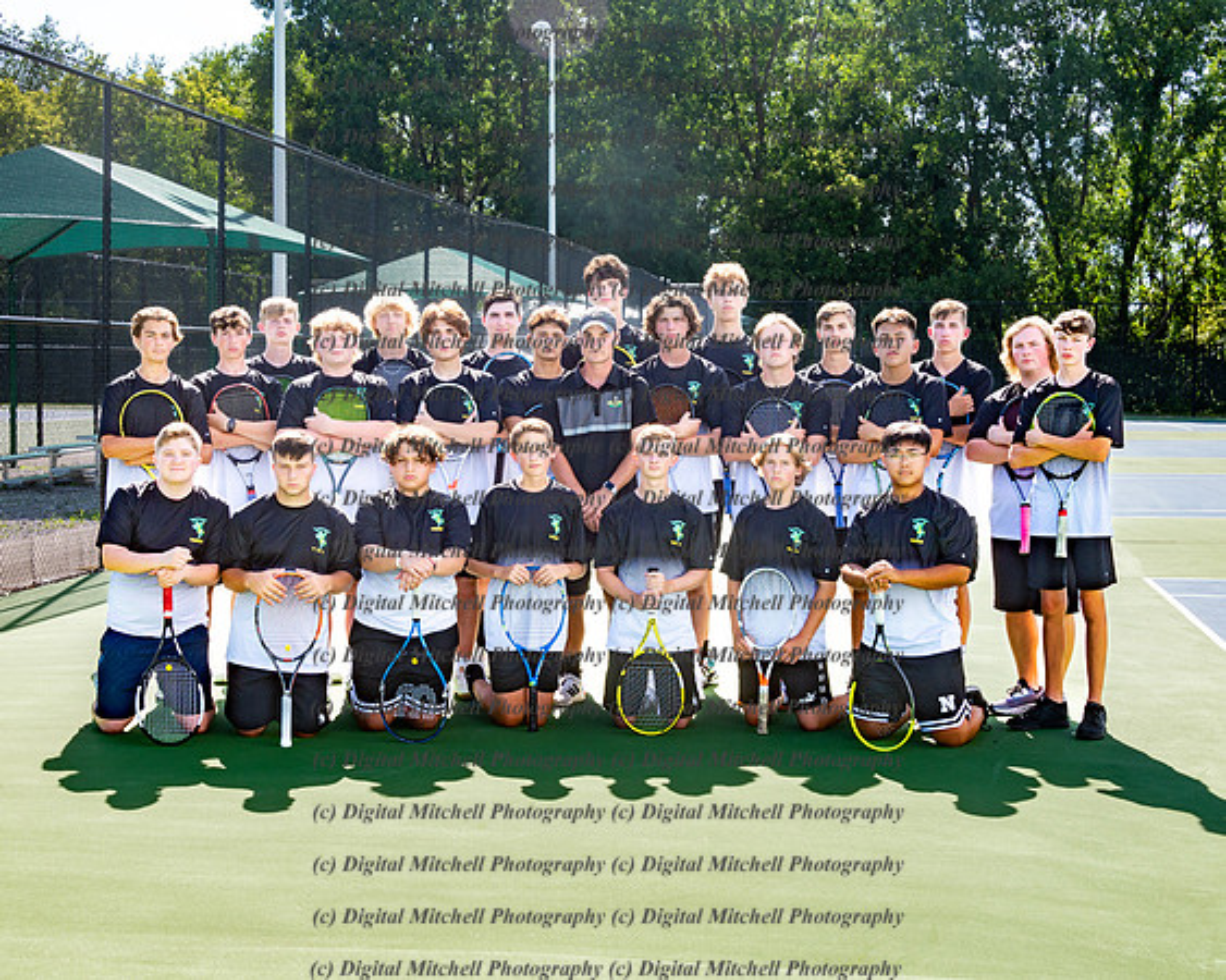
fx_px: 2300
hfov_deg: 29.8
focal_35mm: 63
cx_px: 583
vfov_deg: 24.0
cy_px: 447
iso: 200
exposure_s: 1/160
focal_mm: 50
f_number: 10
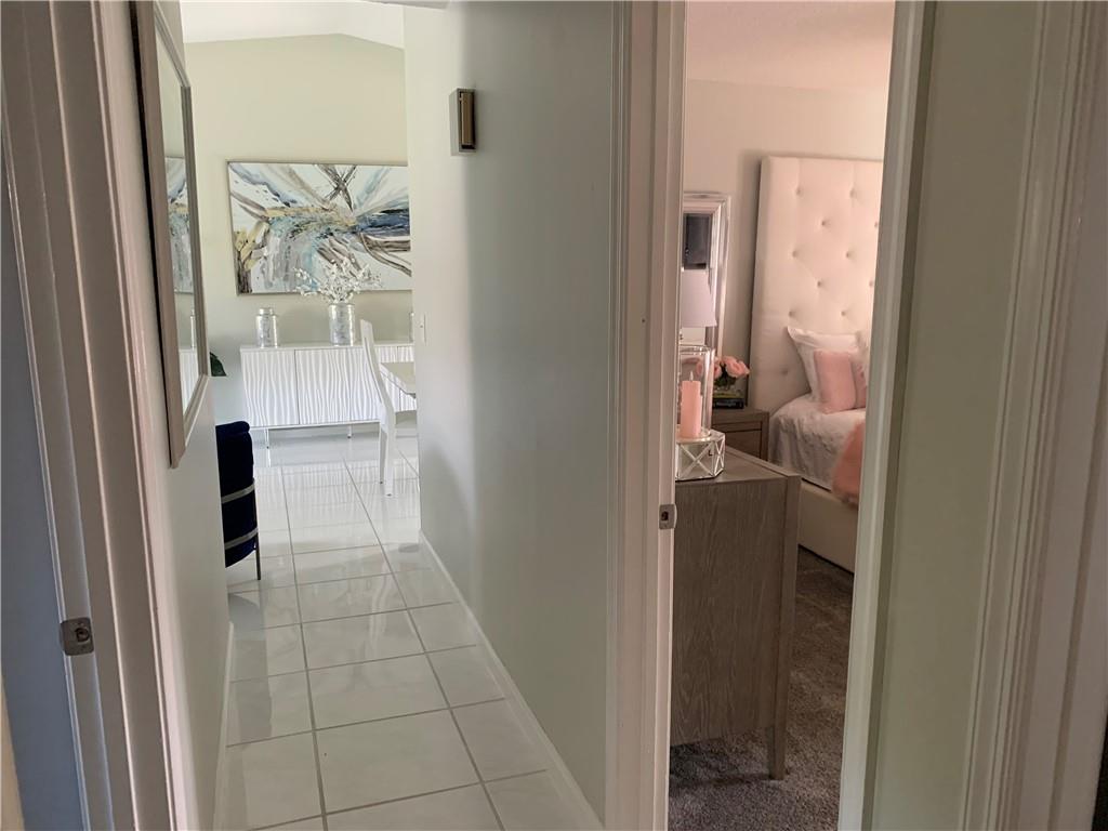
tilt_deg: -10.4
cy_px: 416
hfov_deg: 67.3
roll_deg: -0.1
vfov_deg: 53.1
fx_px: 832
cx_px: 554
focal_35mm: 26
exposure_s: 1/60
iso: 320
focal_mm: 4.25
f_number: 1.8
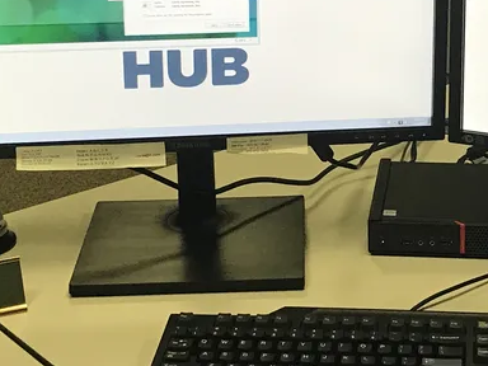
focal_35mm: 102
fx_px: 1438
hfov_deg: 19.1
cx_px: 374
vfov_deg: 14.3
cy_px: 28
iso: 25
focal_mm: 3.99
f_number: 1.8
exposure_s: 1/30
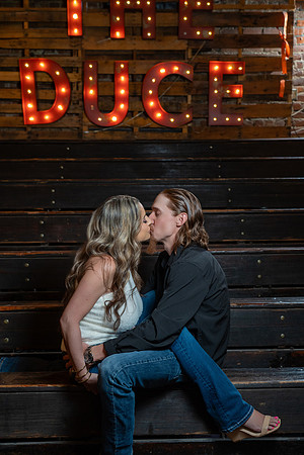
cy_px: 228
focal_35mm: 43
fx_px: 545
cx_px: 152
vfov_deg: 45.4
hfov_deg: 31.2
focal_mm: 43
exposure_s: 1/60
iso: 800
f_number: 4
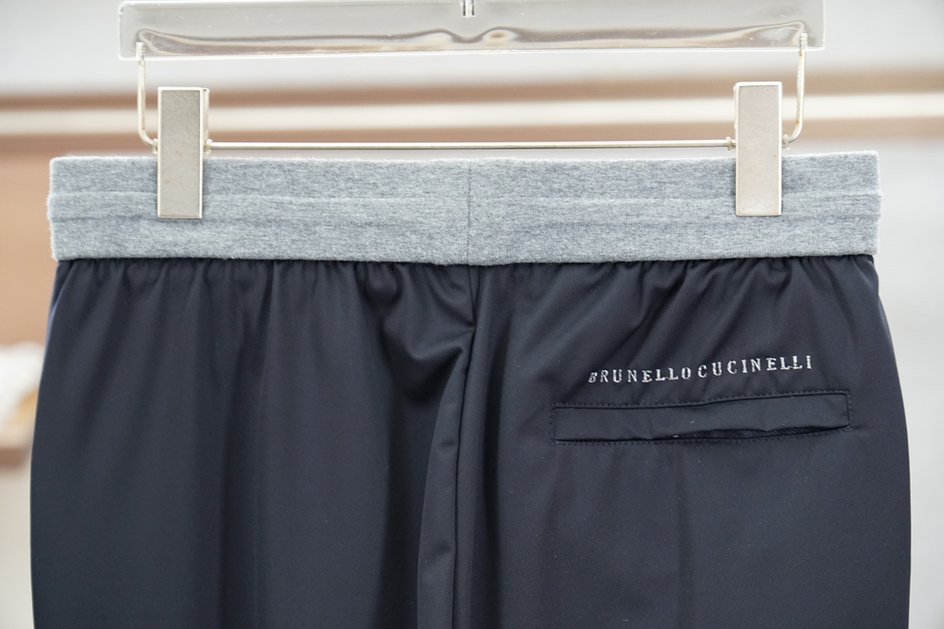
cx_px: 472
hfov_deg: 19.5
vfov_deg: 13.0
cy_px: 314
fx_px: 2753
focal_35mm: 105
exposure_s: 1/60
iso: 1600
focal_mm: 70
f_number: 4
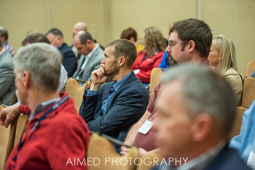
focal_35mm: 102
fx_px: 723
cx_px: 128
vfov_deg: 13.4
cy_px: 85
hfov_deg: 20.0
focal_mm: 102
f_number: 2.8
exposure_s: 1/160
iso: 2000
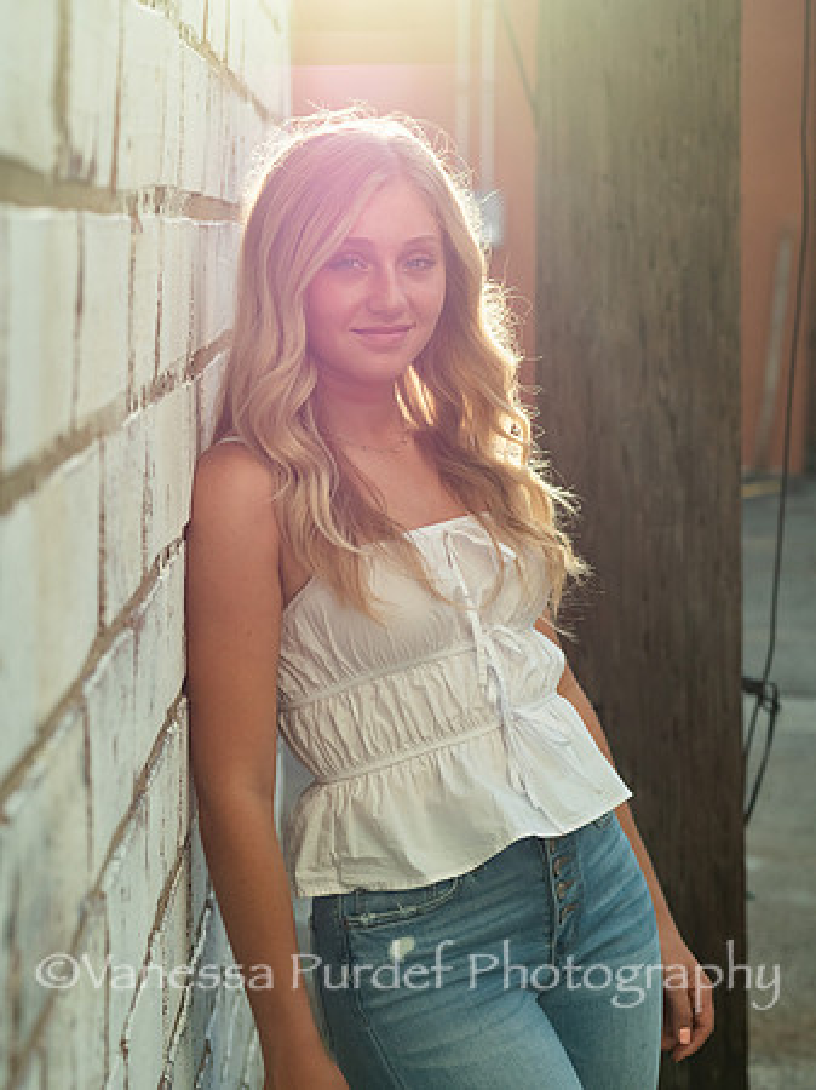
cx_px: 408
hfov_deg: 17.2
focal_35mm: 86
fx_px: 2706
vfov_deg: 22.8
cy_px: 545
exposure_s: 1/2500
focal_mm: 43
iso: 200
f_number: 2.8
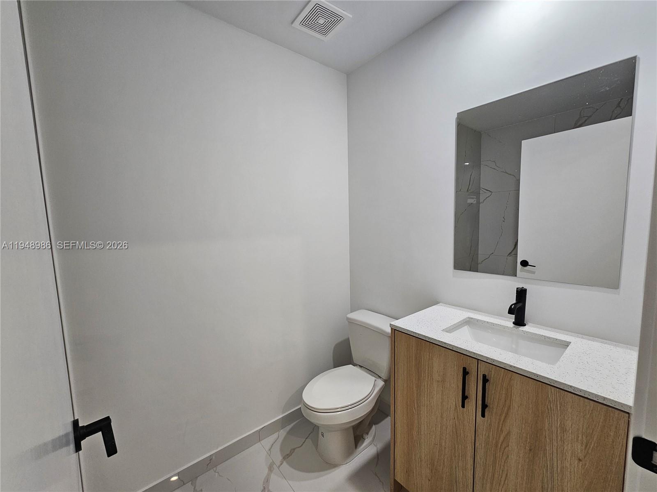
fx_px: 247
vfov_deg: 89.9
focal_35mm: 13
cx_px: 328
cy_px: 246
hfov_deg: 106.2
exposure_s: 1/60
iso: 160
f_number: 2.2
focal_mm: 2.2
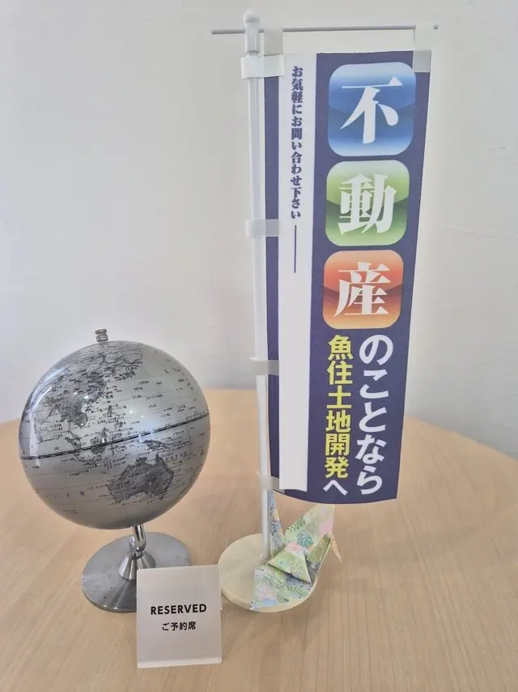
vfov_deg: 73.9
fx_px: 459
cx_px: 259
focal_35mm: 23
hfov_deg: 58.9
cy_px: 346
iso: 64
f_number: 1.8
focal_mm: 5.4
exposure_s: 1/54
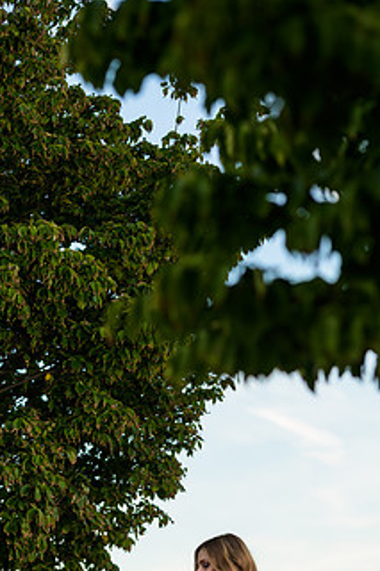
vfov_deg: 16.9
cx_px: 234
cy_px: 362
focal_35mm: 121
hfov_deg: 11.3
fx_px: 1918
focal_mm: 86
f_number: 4
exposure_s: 1/250
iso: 200
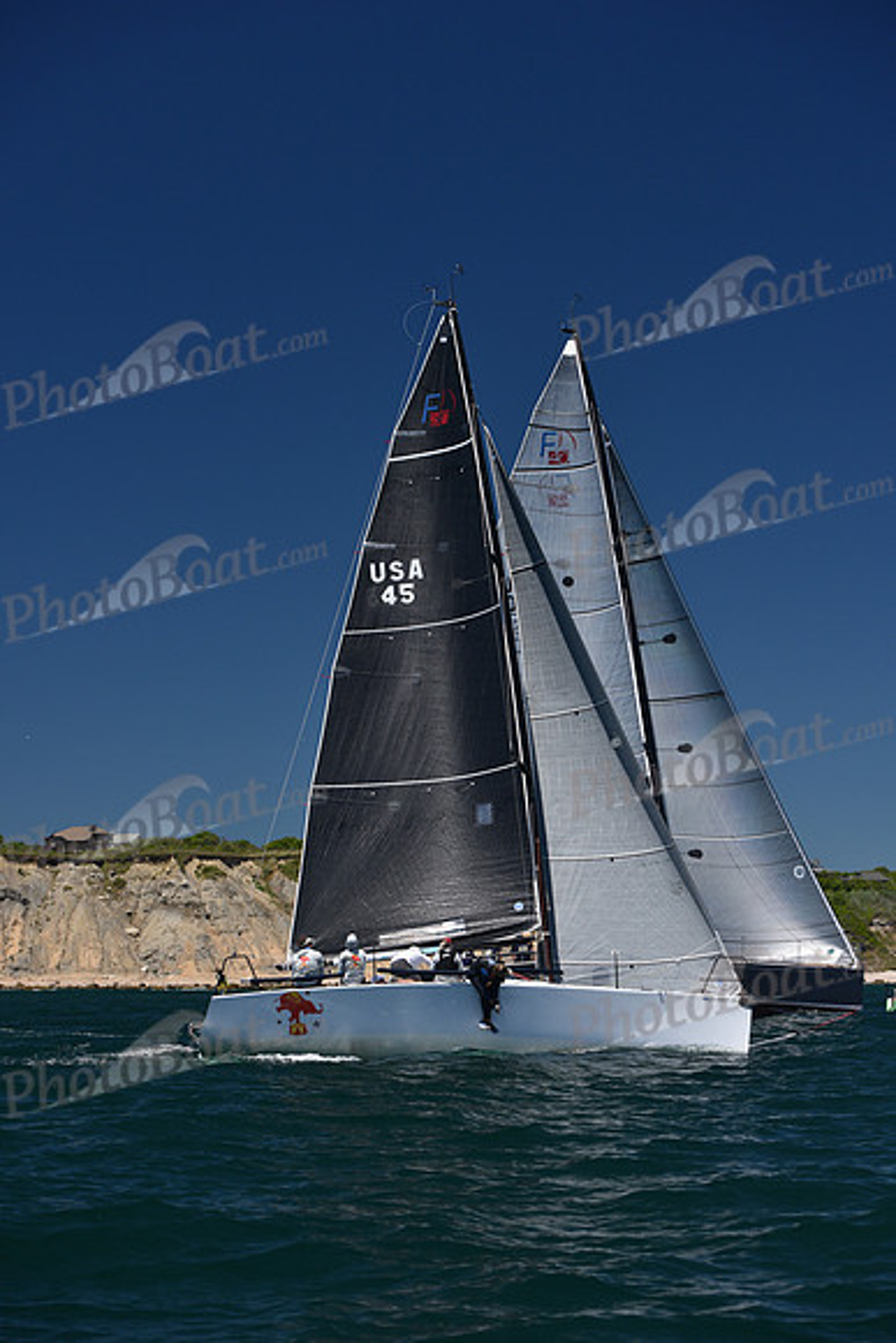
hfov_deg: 19.5
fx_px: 2612
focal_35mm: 70
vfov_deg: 28.8
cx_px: 448
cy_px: 672
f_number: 5.6
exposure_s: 1/800
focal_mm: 70
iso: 250
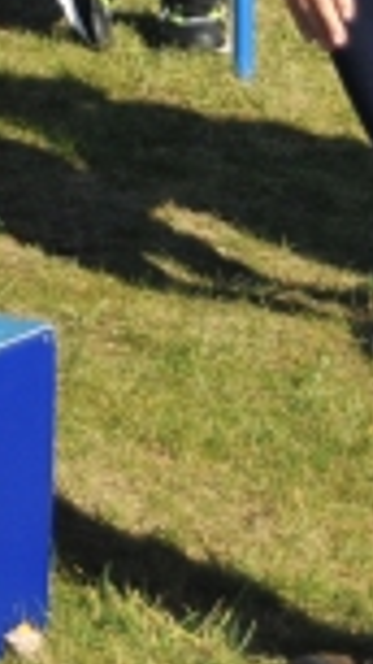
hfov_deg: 3.0
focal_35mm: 399
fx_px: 7020
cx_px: -403
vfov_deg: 5.3
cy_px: -790
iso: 220
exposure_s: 1/1250
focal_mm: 38
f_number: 5.6
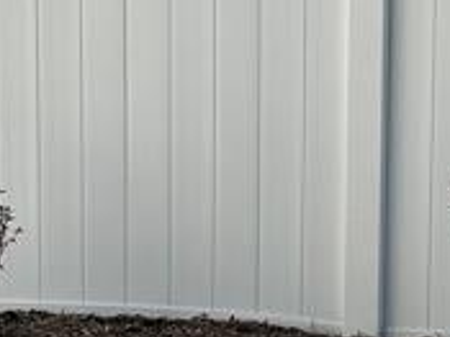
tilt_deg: -7.5
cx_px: 283
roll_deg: -0.1
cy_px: 203
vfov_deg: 9.7
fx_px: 1975
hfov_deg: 13.0
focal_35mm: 152
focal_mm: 5.7
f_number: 1.5
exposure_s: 1/5076
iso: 50
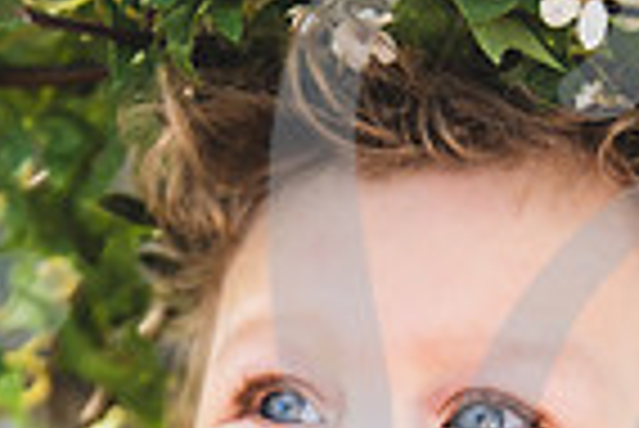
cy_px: 613
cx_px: 418
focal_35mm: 165
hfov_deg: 12.4
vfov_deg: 8.2
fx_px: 2932
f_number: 2.8
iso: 200
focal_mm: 52
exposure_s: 1/400
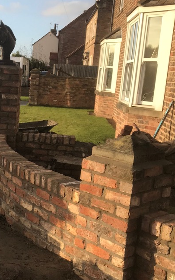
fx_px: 420
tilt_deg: -8.9
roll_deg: -4.0
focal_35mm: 55
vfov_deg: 36.8
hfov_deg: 22.9
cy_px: 165
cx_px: 12
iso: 20
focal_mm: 3.99
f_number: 1.8
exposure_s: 1/894
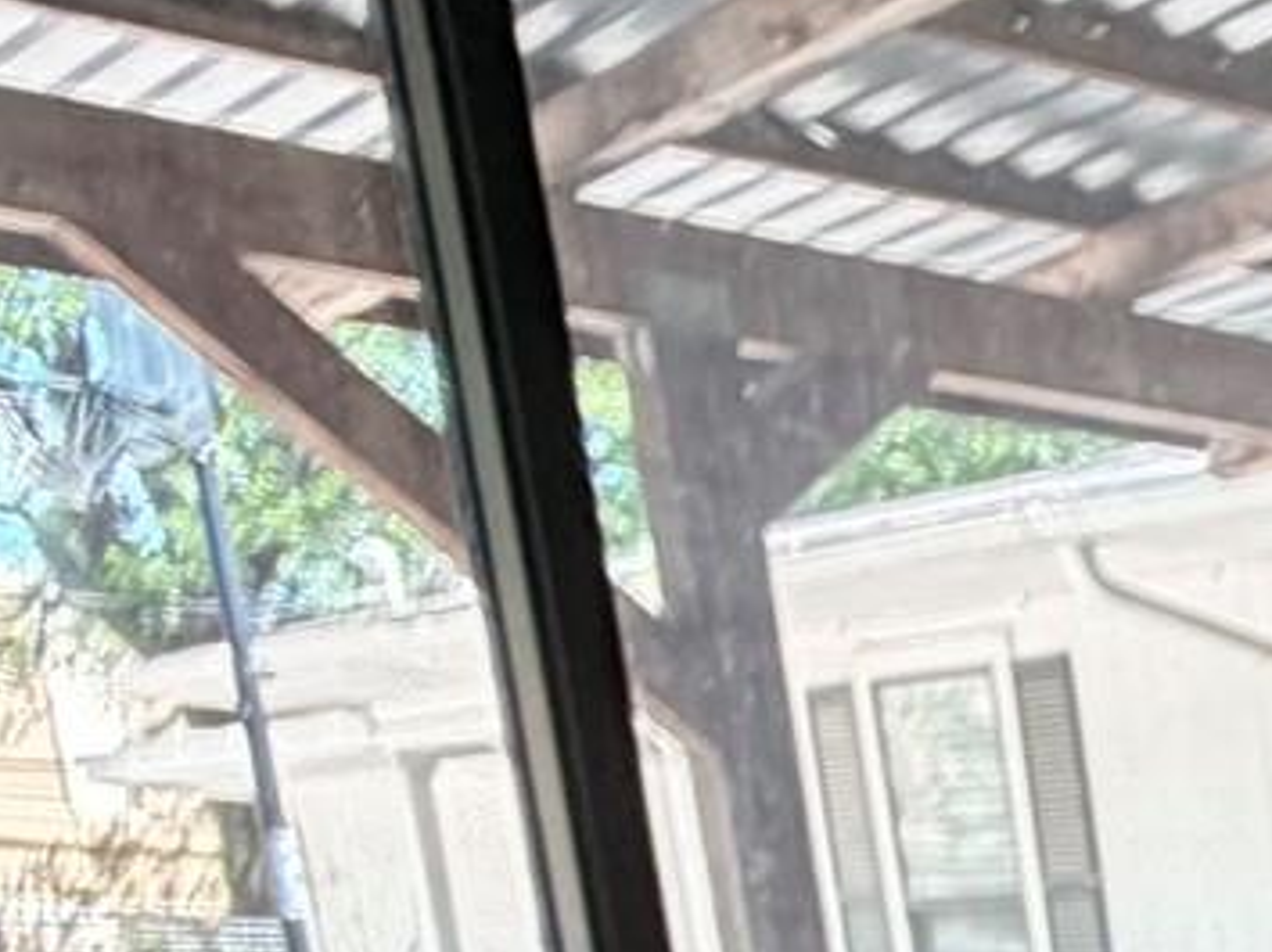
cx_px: 3324
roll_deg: -0.3
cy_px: 1735
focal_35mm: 81
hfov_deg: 13.6
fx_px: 2974
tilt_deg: -11.8
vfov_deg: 15.5
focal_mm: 2.22
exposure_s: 1/60
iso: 200
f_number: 2.2
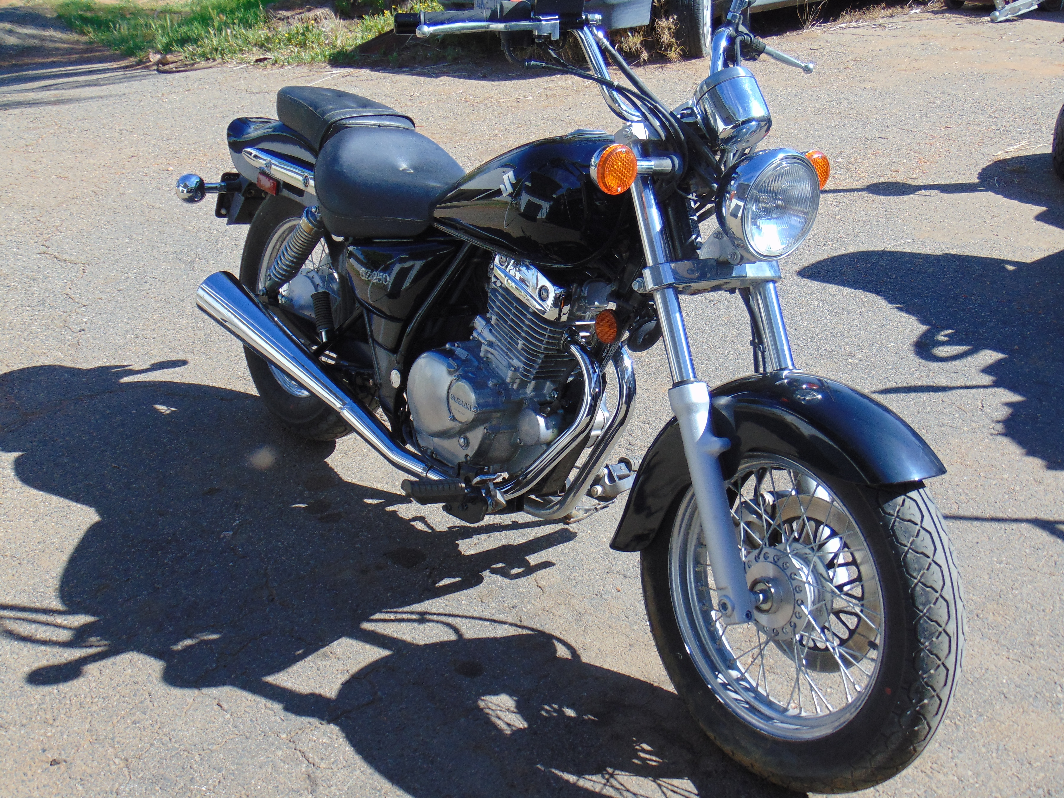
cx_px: 532
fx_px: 1291
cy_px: 399
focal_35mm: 42
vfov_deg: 34.3
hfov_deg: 44.8
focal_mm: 7.6
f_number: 3.3
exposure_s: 1/640
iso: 80
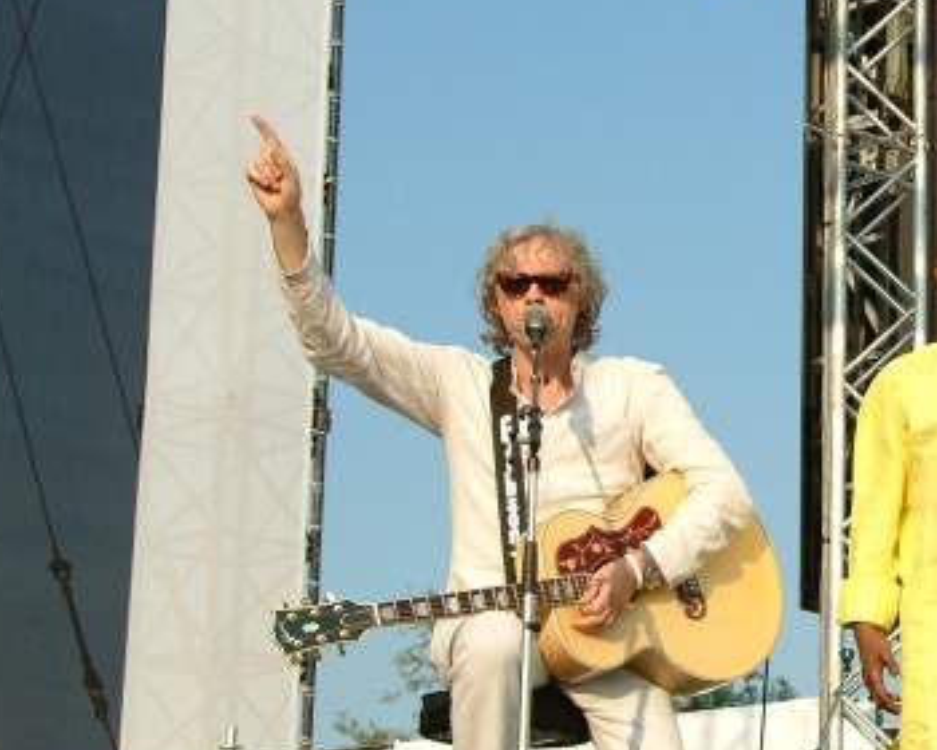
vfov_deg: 14.9
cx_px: 1031
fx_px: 2856
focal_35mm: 103
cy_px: 467
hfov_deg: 18.0
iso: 200
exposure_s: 1/350
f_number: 8
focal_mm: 32
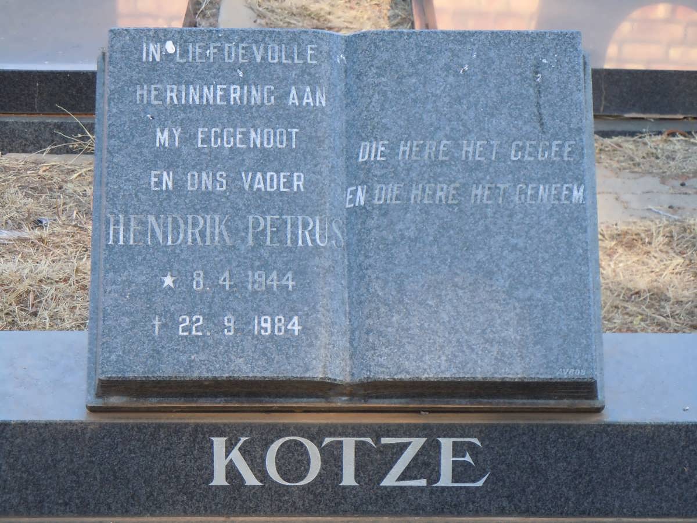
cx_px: 348
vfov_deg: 12.8
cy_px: 262
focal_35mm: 116
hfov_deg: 17.0
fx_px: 2336
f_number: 4.6
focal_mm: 20.9
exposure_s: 1/100
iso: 200
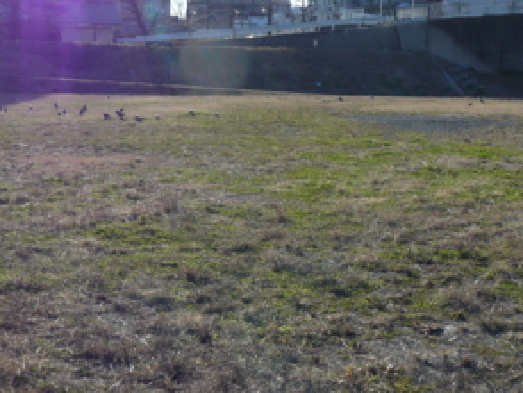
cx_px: 182
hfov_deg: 32.5
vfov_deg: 24.5
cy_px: 96
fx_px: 892
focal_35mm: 59
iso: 100
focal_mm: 6
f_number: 5.6
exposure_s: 1/320
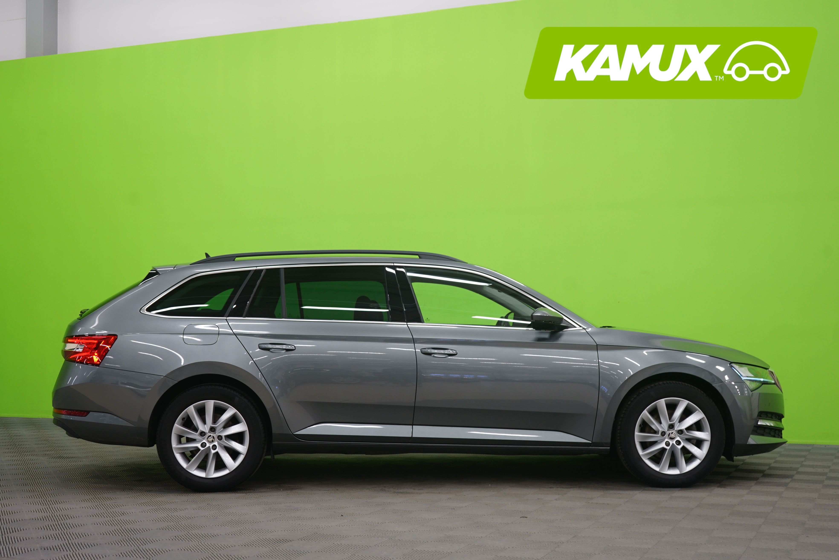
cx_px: 420
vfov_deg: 29.2
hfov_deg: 42.7
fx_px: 1072
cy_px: 280
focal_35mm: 46
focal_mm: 46
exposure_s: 1/8
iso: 400
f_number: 5
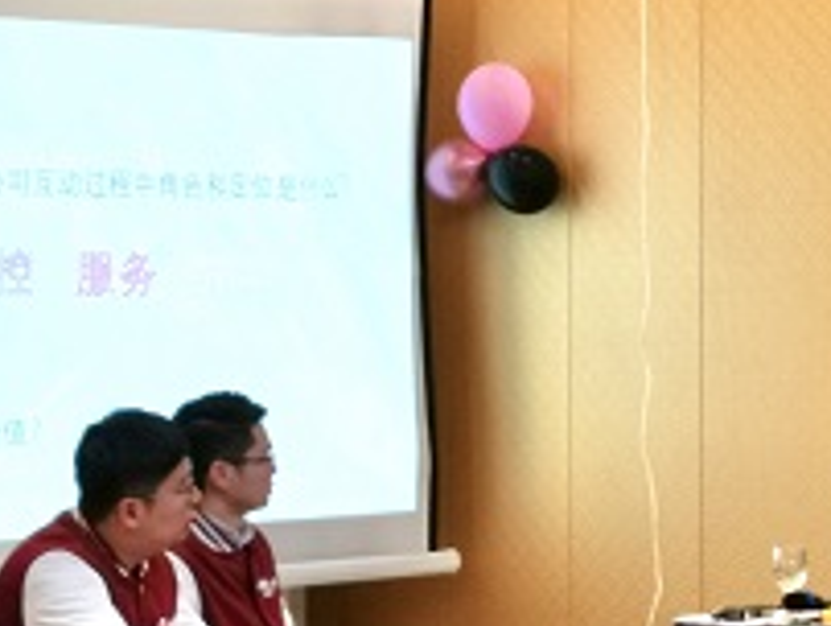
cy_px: 224
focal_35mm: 136
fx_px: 3269
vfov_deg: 10.9
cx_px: 609
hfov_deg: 14.4
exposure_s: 1/100
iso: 200
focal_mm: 5.58
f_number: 1.8
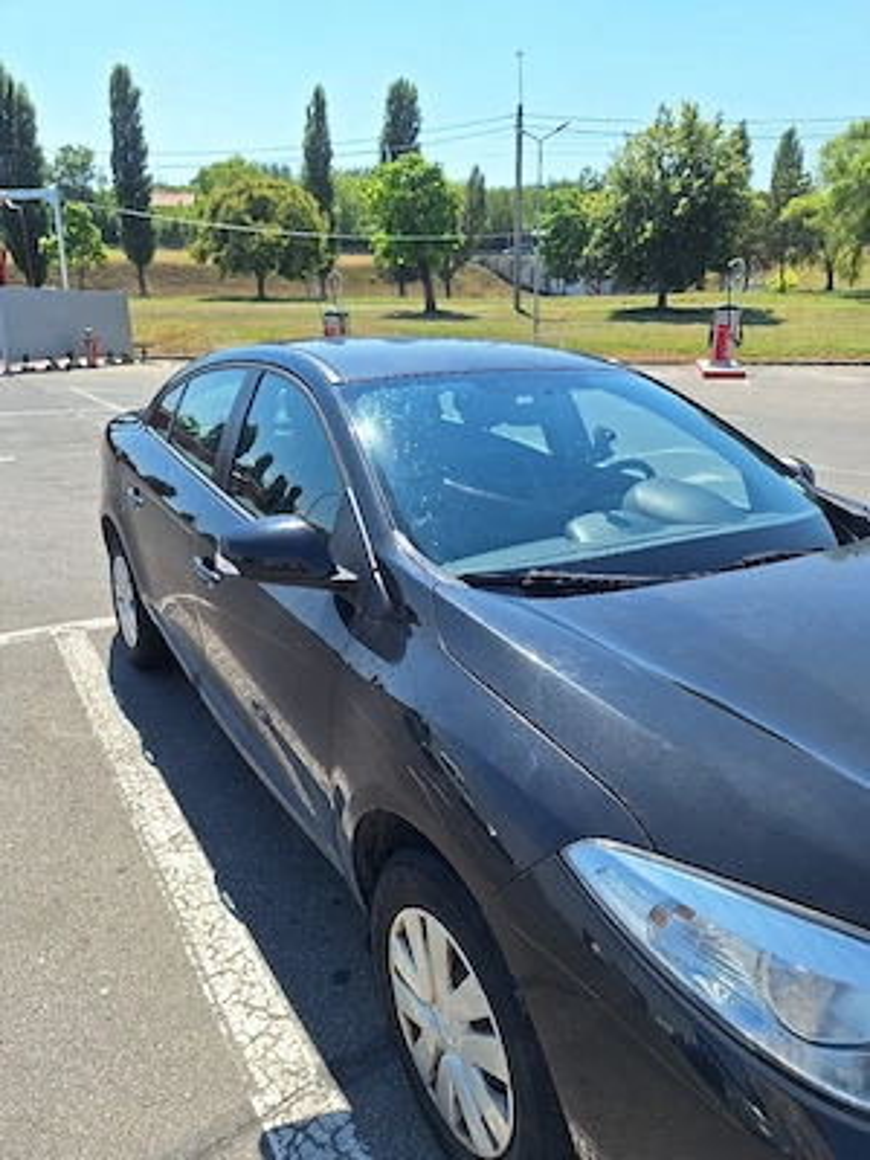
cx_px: 435
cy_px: 580
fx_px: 771
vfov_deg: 73.9
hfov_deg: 58.9
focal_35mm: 23
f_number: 1.8
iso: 40
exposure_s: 1/2500
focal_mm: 5.54
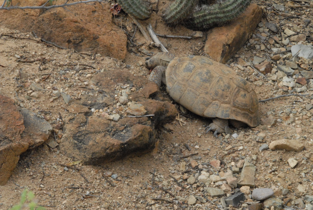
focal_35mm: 112
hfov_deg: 18.1
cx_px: 156
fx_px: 980
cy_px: 105
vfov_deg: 12.2
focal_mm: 75
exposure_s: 1/640
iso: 1600
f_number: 13
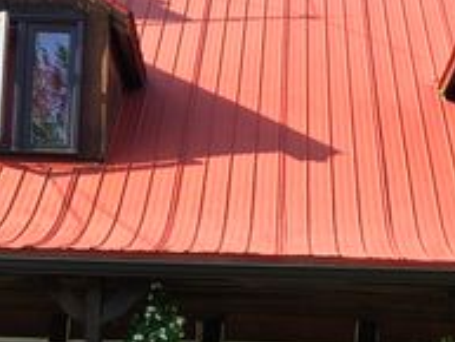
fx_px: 1184
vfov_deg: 15.9
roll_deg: -1.5
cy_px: 392
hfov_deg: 21.7
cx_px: 269
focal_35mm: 90
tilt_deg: +6.7
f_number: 2.2
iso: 25
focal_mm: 4.15
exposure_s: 1/596
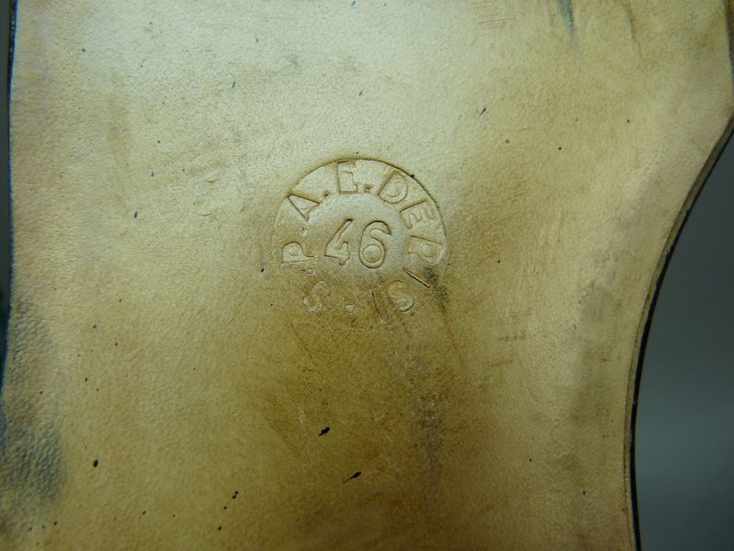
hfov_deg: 65.3
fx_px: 573
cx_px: 367
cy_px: 276
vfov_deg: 51.4
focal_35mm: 27
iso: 100
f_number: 2.8
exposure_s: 1/80
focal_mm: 4.8
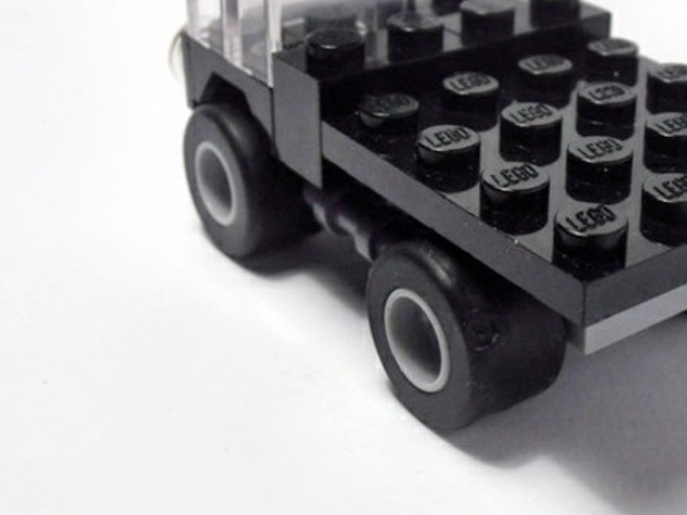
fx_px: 1369
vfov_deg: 21.1
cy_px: 132
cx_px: 542
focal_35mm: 69
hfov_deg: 27.6
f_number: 3.9
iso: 80
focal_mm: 6.61
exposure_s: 1/60
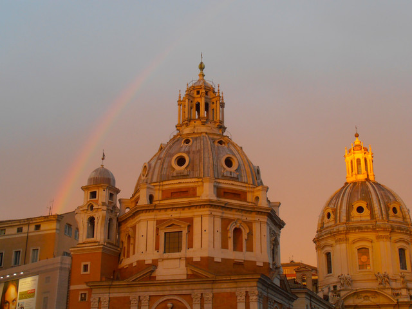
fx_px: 678
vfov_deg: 25.7
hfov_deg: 33.8
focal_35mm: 57
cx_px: 206
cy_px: 154
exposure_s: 1/30
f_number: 4.5
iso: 125
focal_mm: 10.04
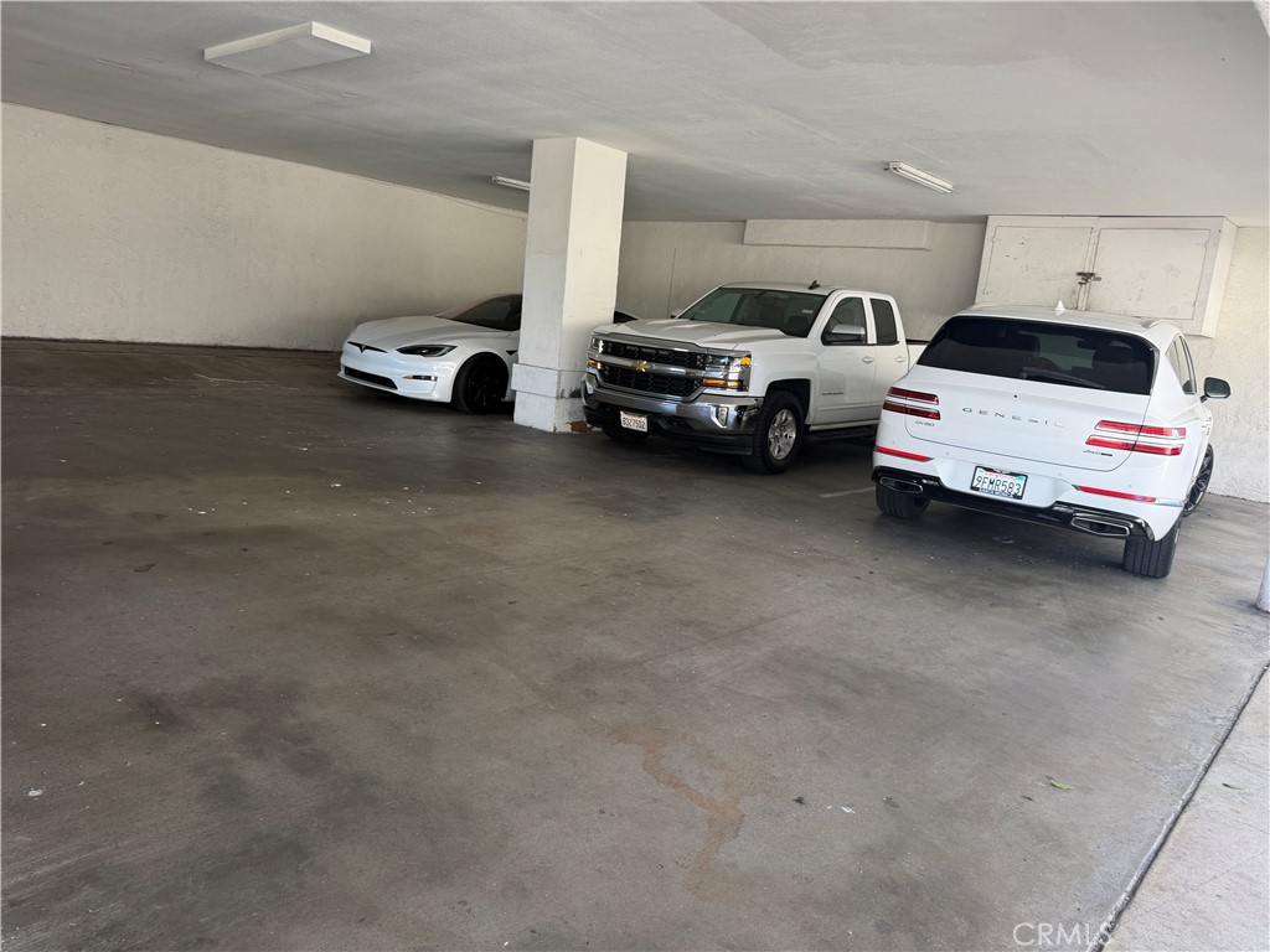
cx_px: 635
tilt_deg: -10.9
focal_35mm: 24
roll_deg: -5.3
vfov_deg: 56.8
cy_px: 476
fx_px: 881
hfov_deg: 71.6
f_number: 1.78
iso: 100
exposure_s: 1/121
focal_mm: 6.76
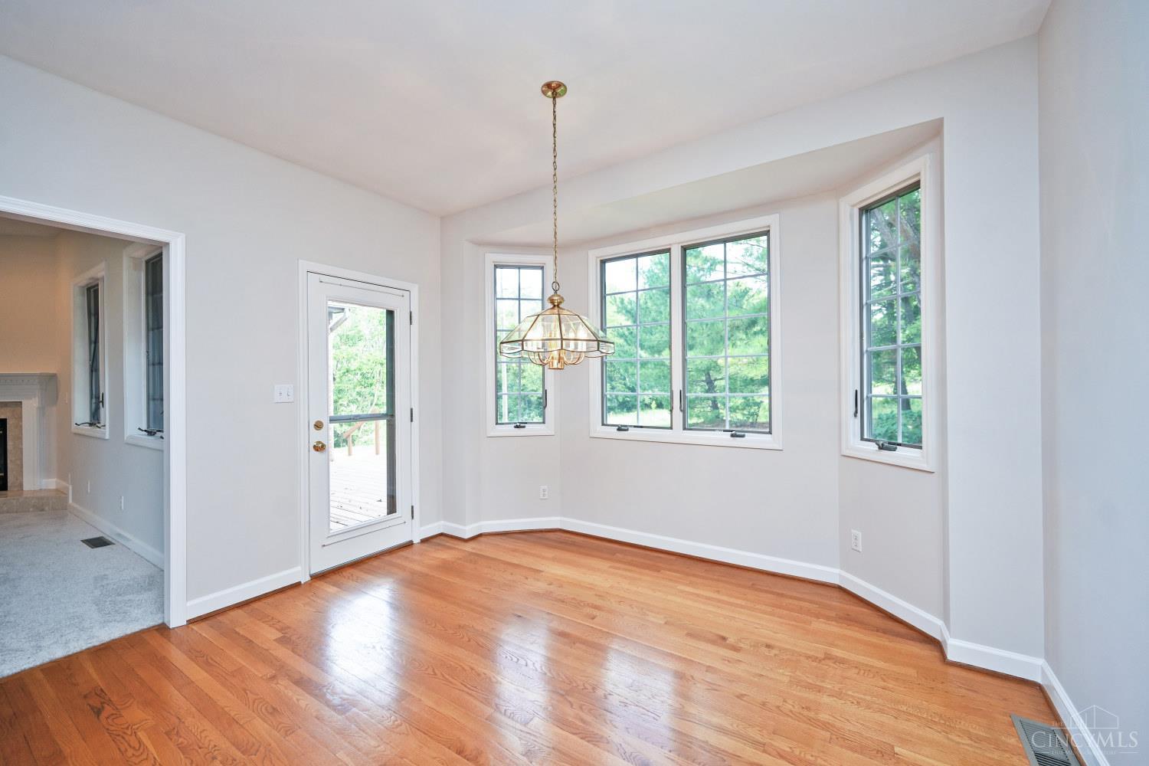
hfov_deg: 104.3
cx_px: 574
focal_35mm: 14
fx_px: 447
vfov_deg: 81.2
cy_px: 383
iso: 200
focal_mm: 14
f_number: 4.5
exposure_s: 1/60
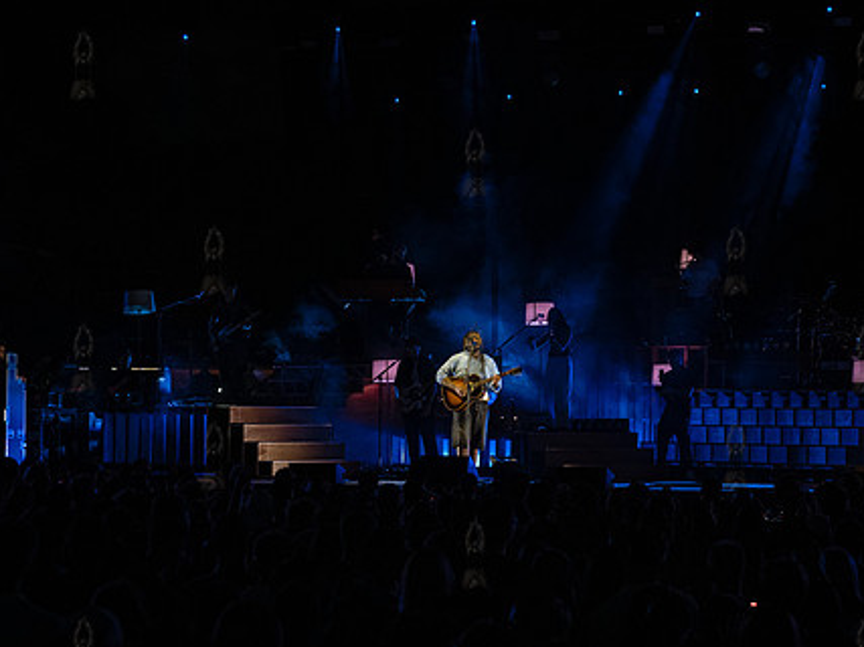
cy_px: 357
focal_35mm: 92
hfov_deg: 21.3
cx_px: 473
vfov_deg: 16.1
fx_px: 2296
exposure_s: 1/200
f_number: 4
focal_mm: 70
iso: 6400
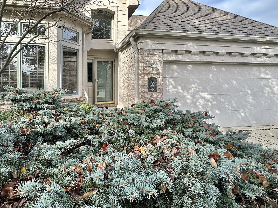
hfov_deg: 82.9
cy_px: 79
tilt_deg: +2.1
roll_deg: -0.5
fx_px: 153
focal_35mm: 19
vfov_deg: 67.7
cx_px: 103
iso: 40
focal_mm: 2.22
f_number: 2.2
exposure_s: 1/406
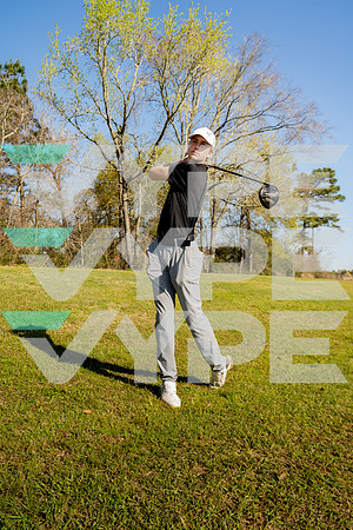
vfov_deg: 63.7
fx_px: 427
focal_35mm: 29
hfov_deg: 45.0
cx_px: 176
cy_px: 265
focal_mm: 29
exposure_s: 1/250
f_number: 4.5
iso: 100
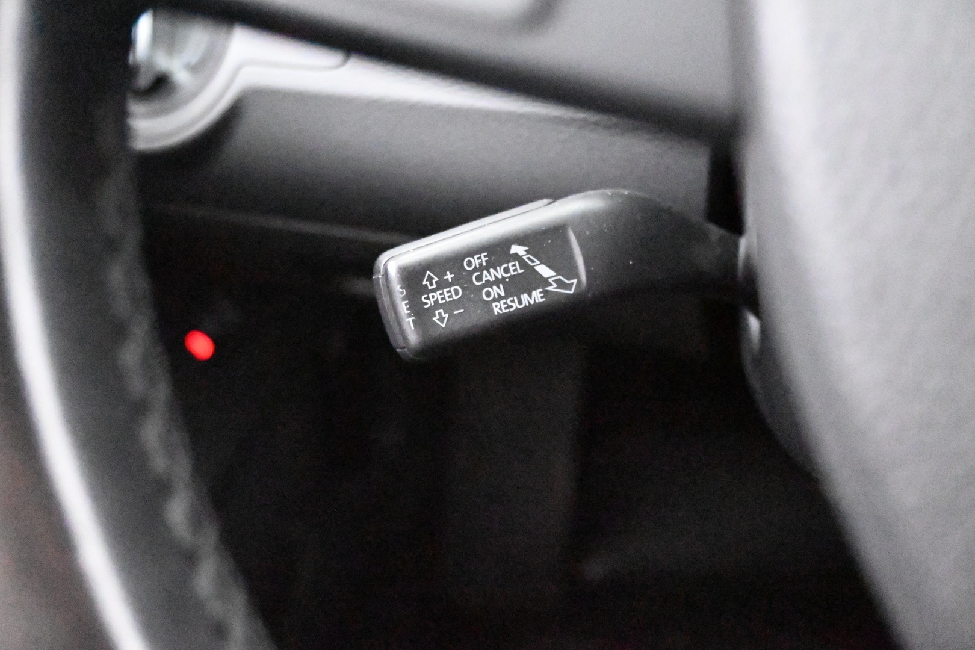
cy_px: 325
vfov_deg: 40.0
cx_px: 488
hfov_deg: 57.2
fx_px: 894
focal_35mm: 33
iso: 51200
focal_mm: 22
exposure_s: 1/20
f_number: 4
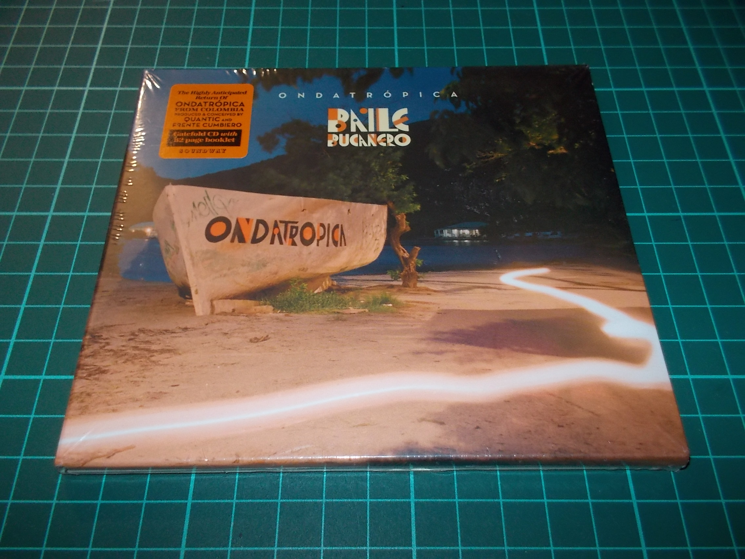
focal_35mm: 29
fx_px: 624
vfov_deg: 48.2
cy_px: 280
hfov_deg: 61.7
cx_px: 372
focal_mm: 4.1
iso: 200
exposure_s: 1/30
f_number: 3.3
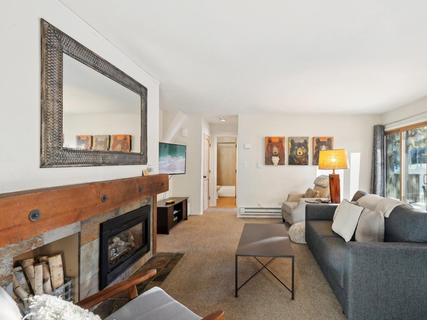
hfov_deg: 90.1
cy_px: 163
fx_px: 210
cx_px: 250
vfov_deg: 74.7
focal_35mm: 17
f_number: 8
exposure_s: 1/5
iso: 800
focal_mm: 10
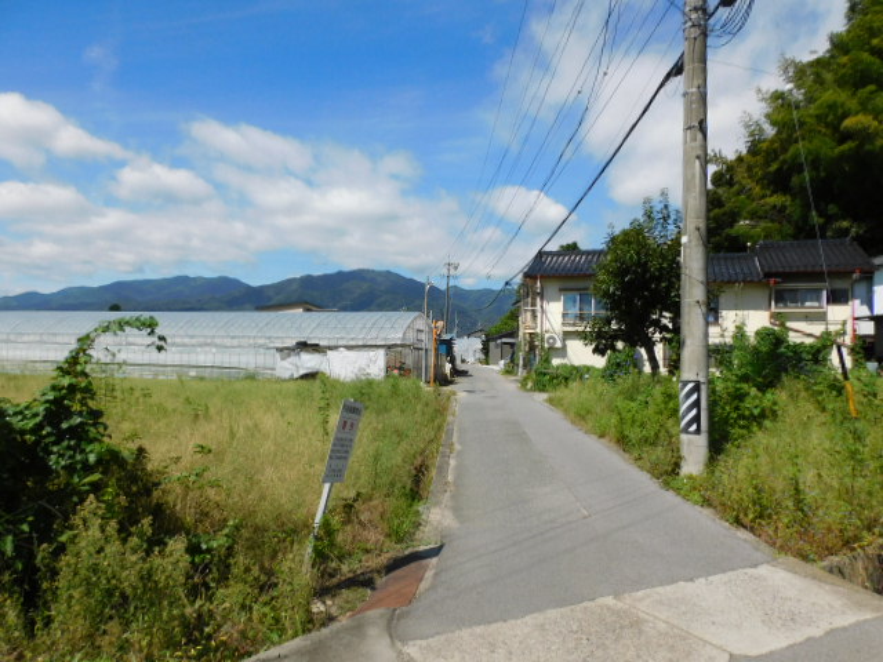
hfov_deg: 71.6
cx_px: 442
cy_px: 331
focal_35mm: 24
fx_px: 612
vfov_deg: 56.8
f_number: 3.8
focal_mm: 4.3
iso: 125
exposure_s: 1/1600
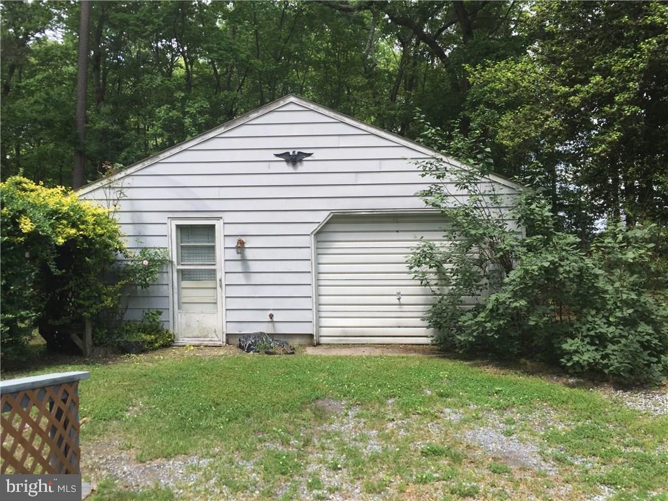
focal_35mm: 29
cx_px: 334
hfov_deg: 61.7
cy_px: 250
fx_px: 560
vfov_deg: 48.2
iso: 32
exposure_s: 1/732
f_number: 2.2
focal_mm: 4.15
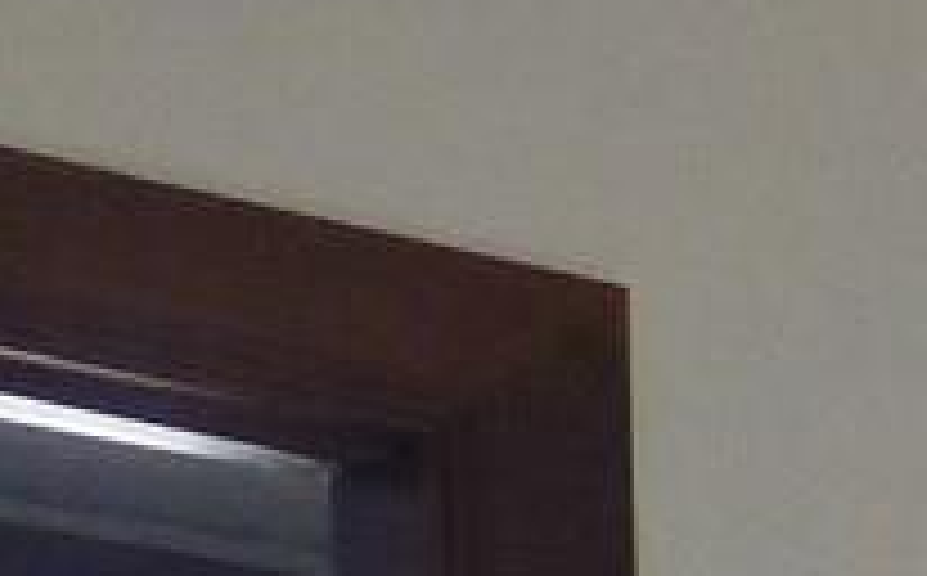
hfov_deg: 7.7
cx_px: 3555
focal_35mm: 198
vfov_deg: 5.9
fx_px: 4994
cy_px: 2052
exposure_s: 1/60
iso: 320
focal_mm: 4.3
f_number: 3.3
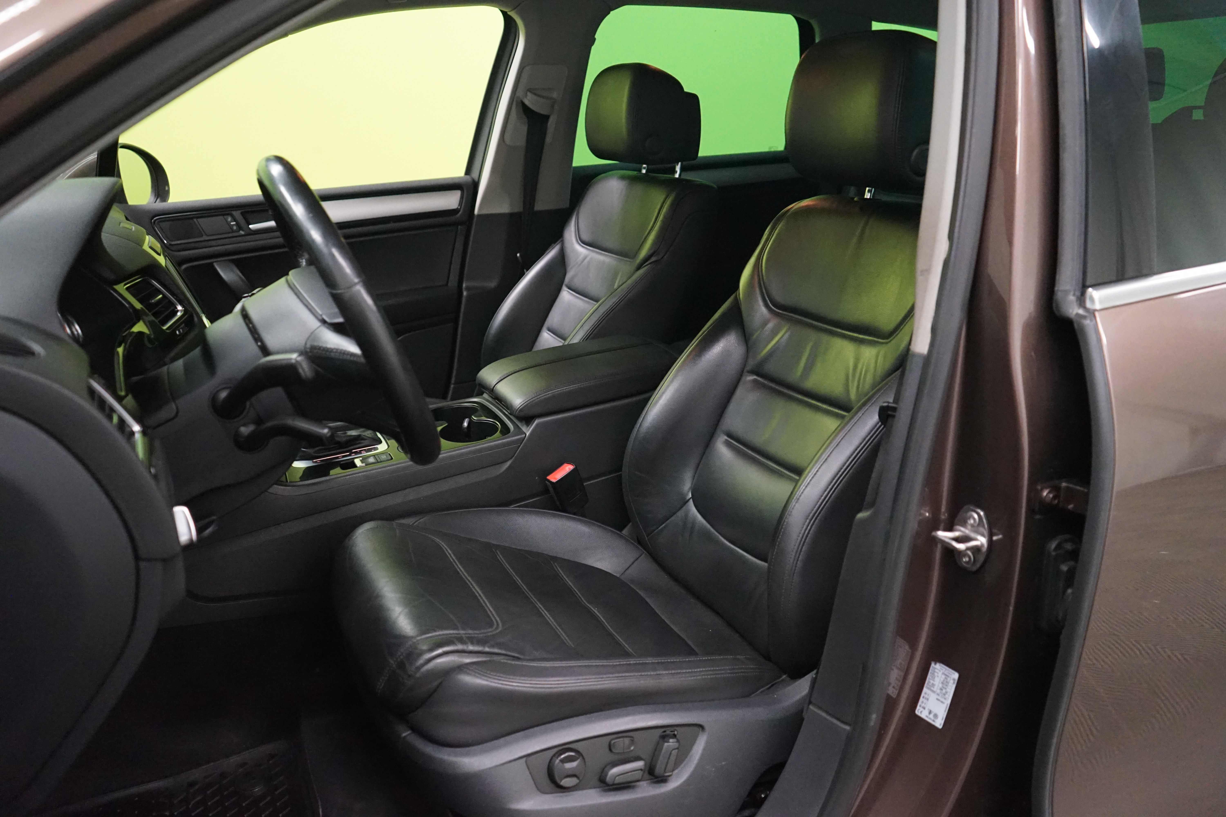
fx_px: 953
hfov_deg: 65.5
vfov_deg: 46.4
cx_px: 613
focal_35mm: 28
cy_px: 408
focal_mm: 28
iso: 6400
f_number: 3.5
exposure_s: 1/100
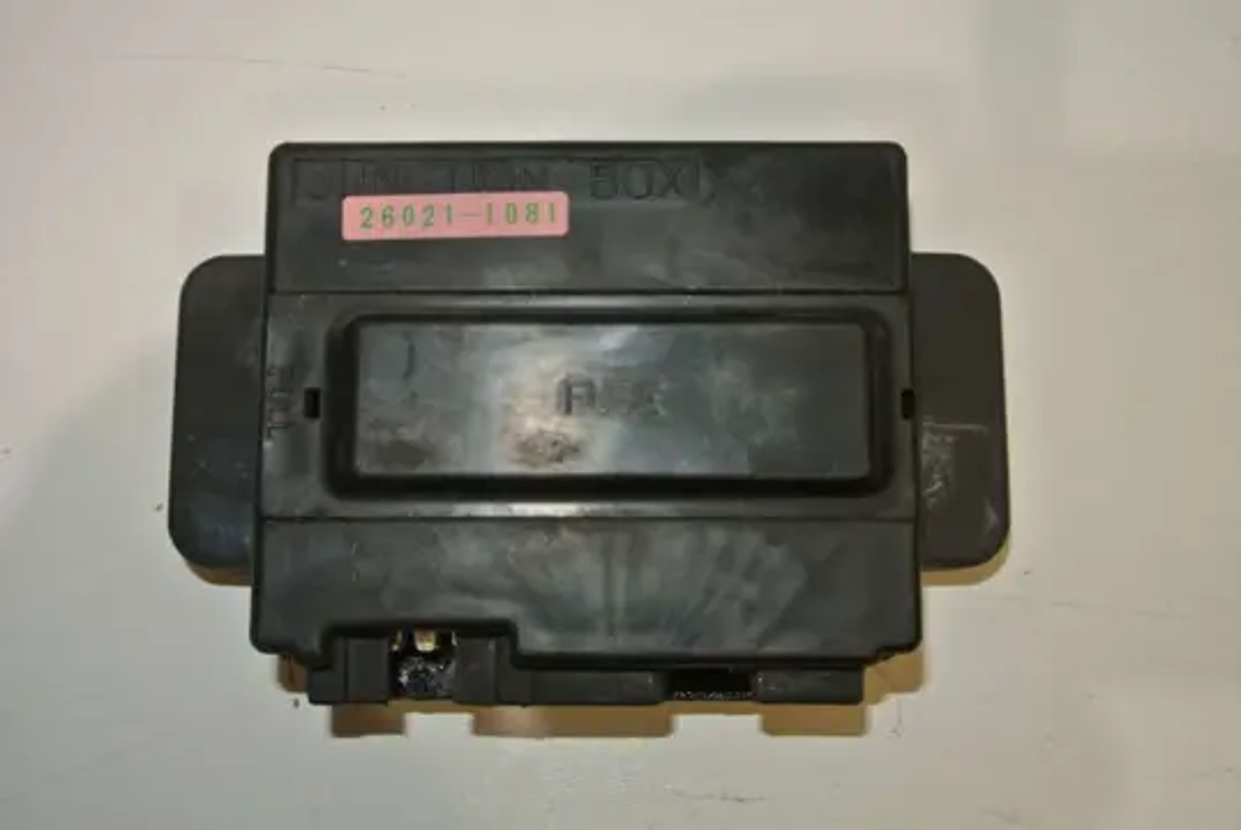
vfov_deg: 33.5
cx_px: 620
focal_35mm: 40
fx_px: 1380
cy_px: 415
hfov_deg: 48.4
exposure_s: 1/60
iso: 200
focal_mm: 15.1
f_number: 4.2
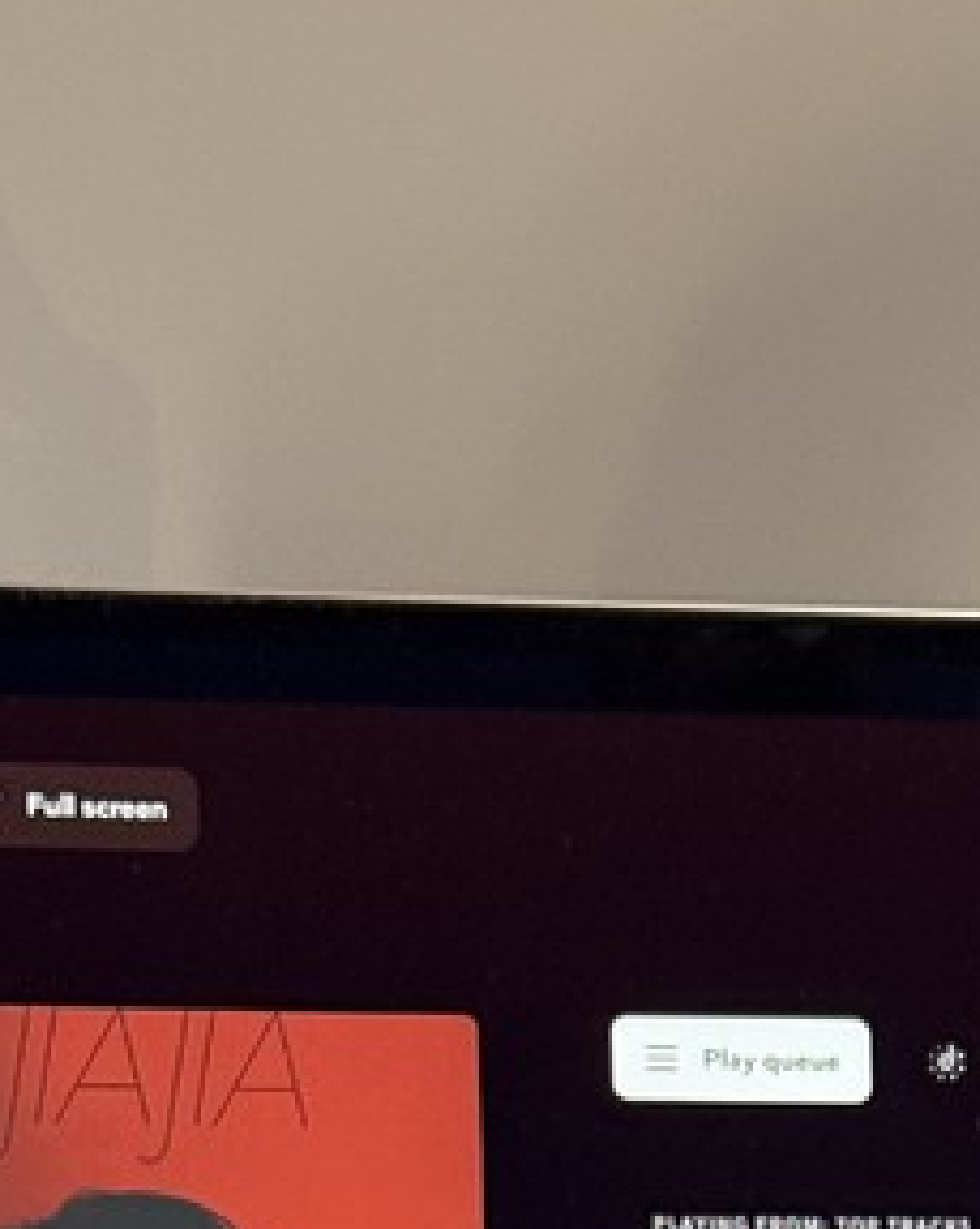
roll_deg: +0.2
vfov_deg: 10.7
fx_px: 6173
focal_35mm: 170
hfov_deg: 9.0
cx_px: 894
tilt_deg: -7.4
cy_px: 2210
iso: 320
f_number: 1.78
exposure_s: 1/33
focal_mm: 6.76
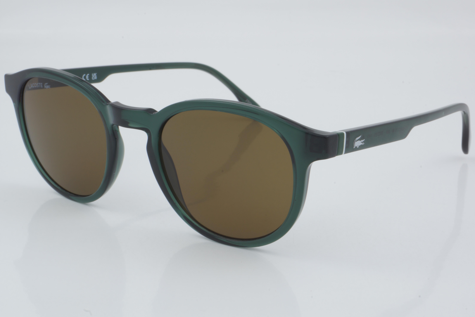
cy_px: 158
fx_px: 990
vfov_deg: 18.2
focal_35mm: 75
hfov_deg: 27.0
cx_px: 238
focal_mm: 50
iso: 100
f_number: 32
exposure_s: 1/3
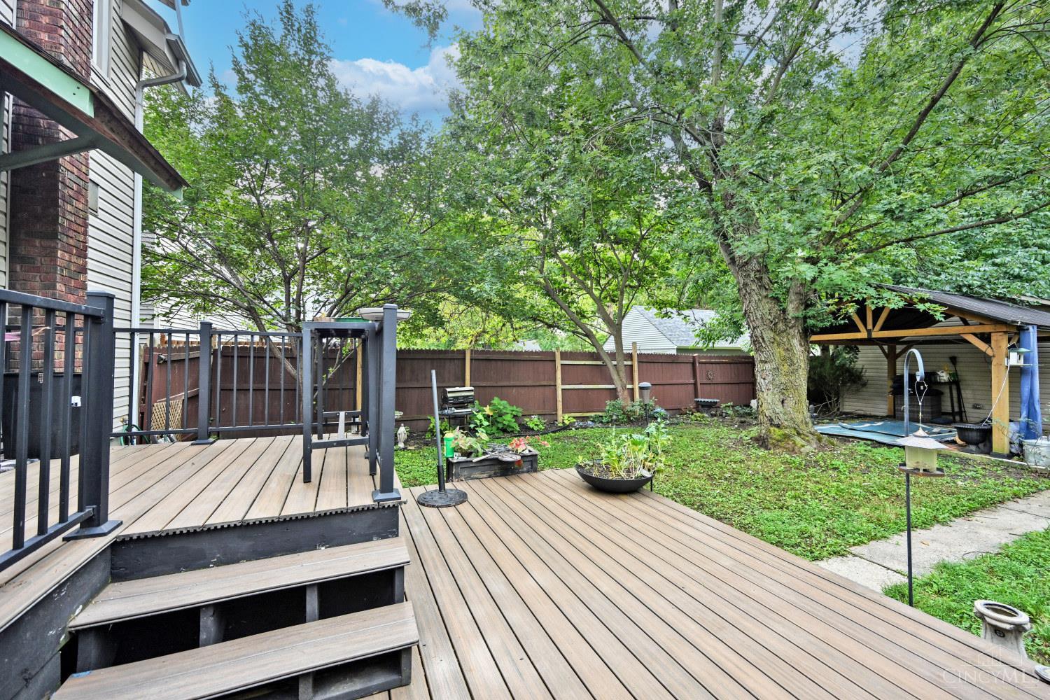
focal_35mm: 14
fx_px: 408
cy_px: 350
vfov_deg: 81.2
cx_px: 525
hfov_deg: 104.3
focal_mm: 14
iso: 200
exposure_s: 1/250
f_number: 4
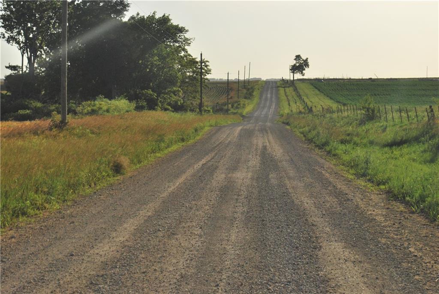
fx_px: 1007
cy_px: 147
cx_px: 220
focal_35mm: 82
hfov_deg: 24.6
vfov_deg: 16.6
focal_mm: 55
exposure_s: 1/2500
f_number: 8
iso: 400
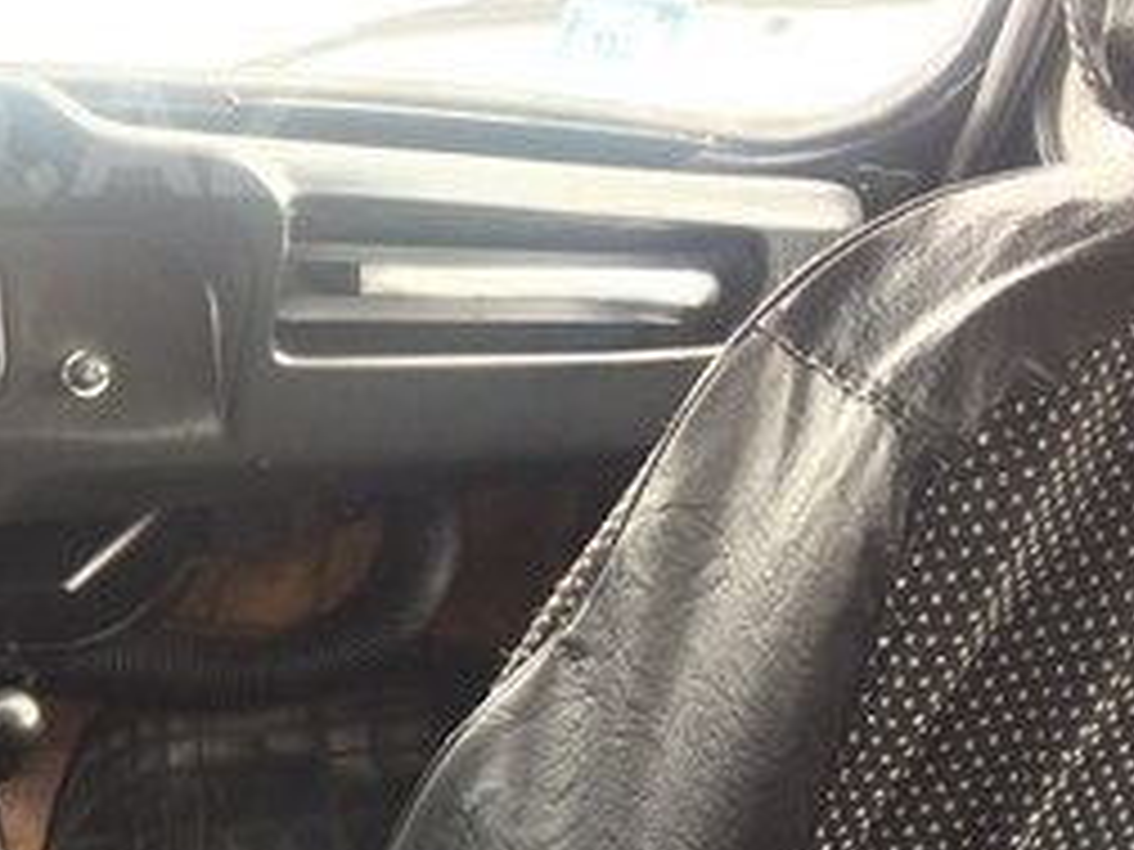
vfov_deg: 19.1
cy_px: 128
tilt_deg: -12.9
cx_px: -148
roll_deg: -1.5
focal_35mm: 76
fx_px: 2490
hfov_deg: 23.8
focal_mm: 4.15
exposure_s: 1/33
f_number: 2.2
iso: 40
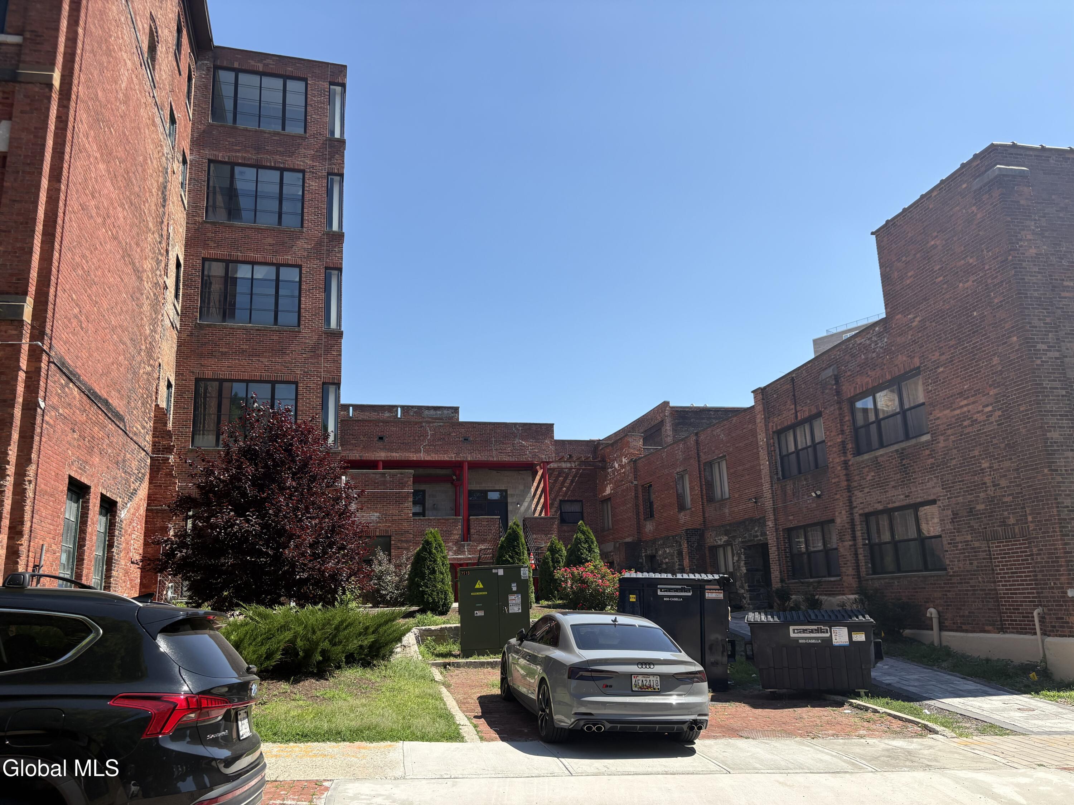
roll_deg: +3.4
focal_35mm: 26
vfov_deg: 53.1
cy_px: 402
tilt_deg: +13.5
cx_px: 537
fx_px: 807
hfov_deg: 67.3
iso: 50
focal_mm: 5.96
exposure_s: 1/2639
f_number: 1.6
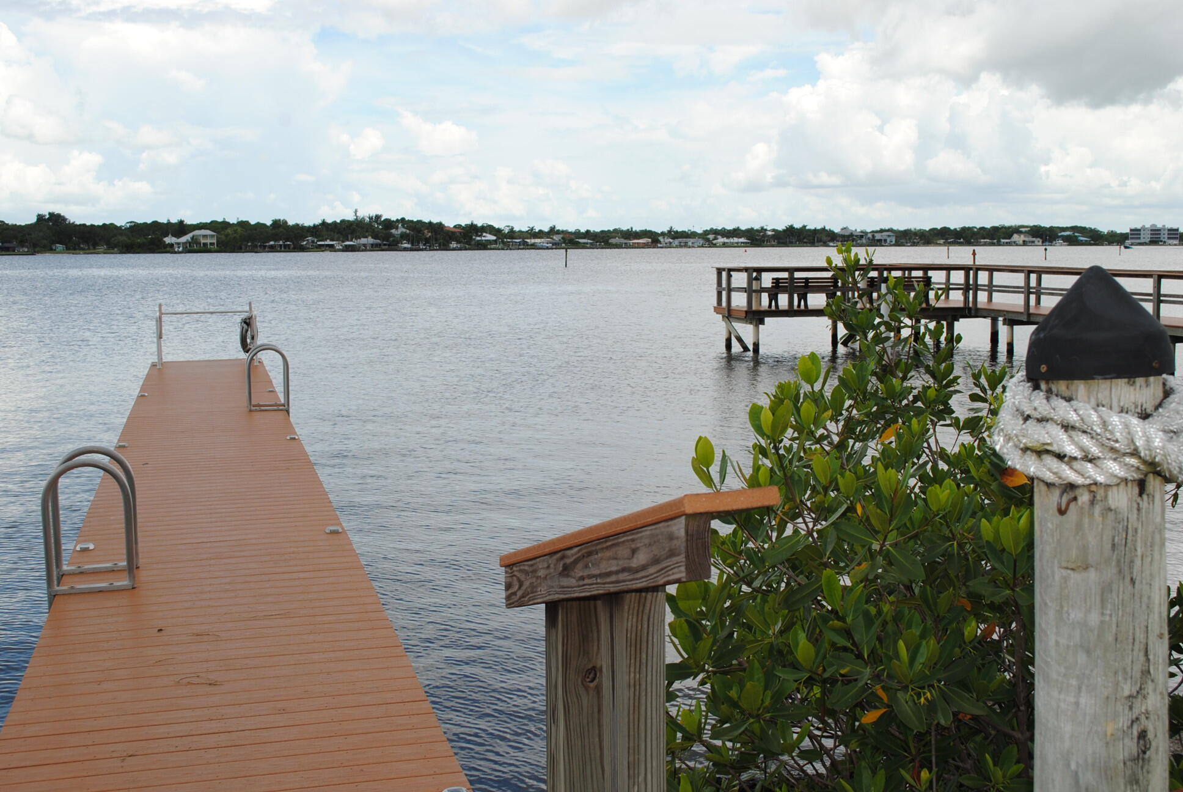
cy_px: 396
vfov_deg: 34.3
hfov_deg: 49.5
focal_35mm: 39
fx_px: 1283
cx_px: 592
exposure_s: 1/200
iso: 100
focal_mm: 26
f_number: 8
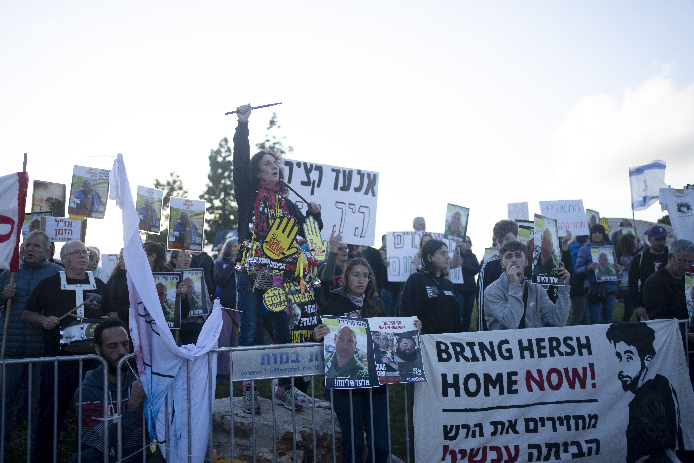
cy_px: 232
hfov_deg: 54.4
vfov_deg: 37.9
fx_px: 675
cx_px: 347
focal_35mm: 35
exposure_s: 1/2500
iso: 400
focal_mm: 35
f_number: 2
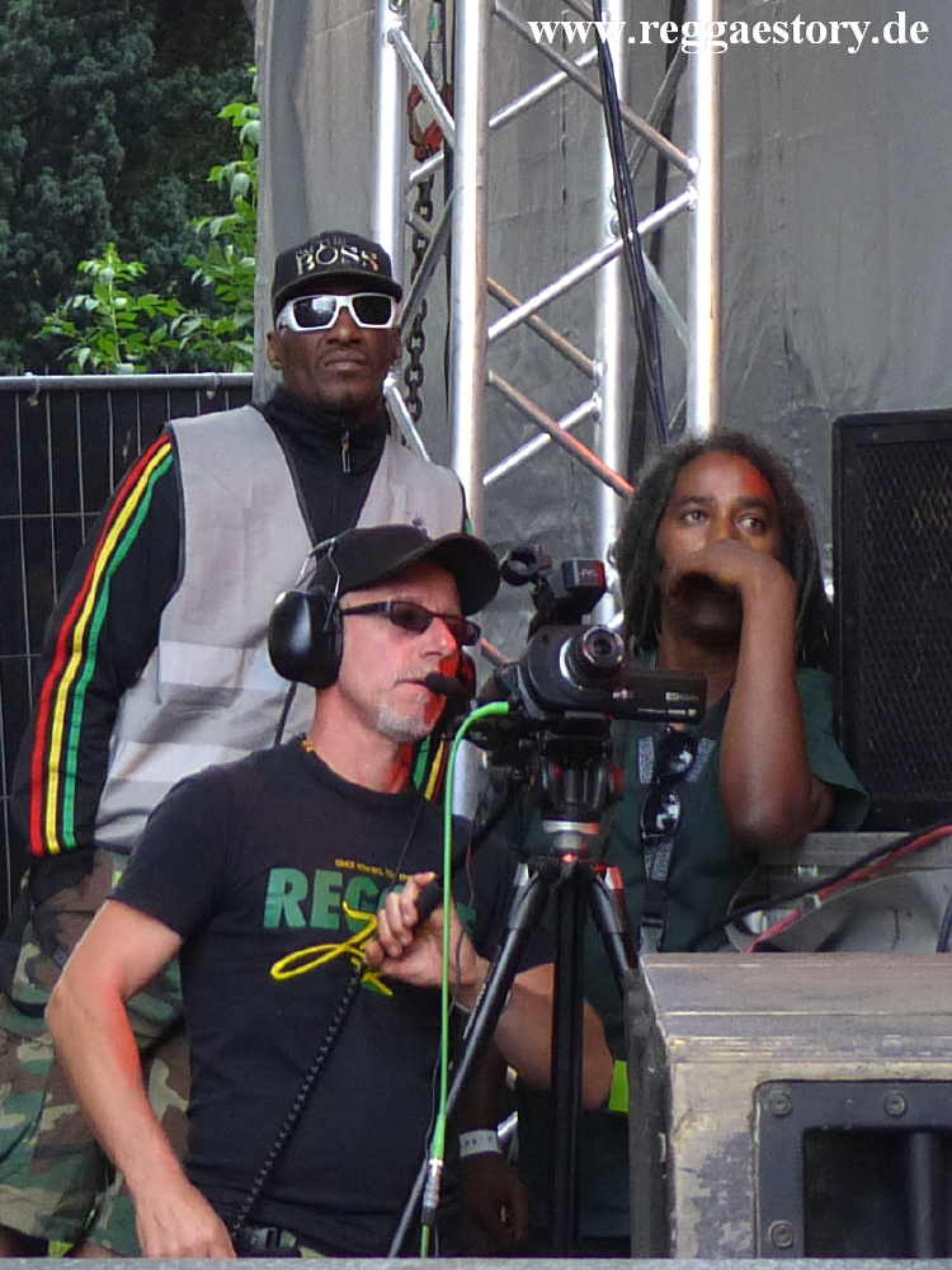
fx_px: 1357
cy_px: 635
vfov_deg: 50.1
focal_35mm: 37
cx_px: 476
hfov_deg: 38.7
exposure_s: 1/60
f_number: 2.8
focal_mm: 6.6
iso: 160
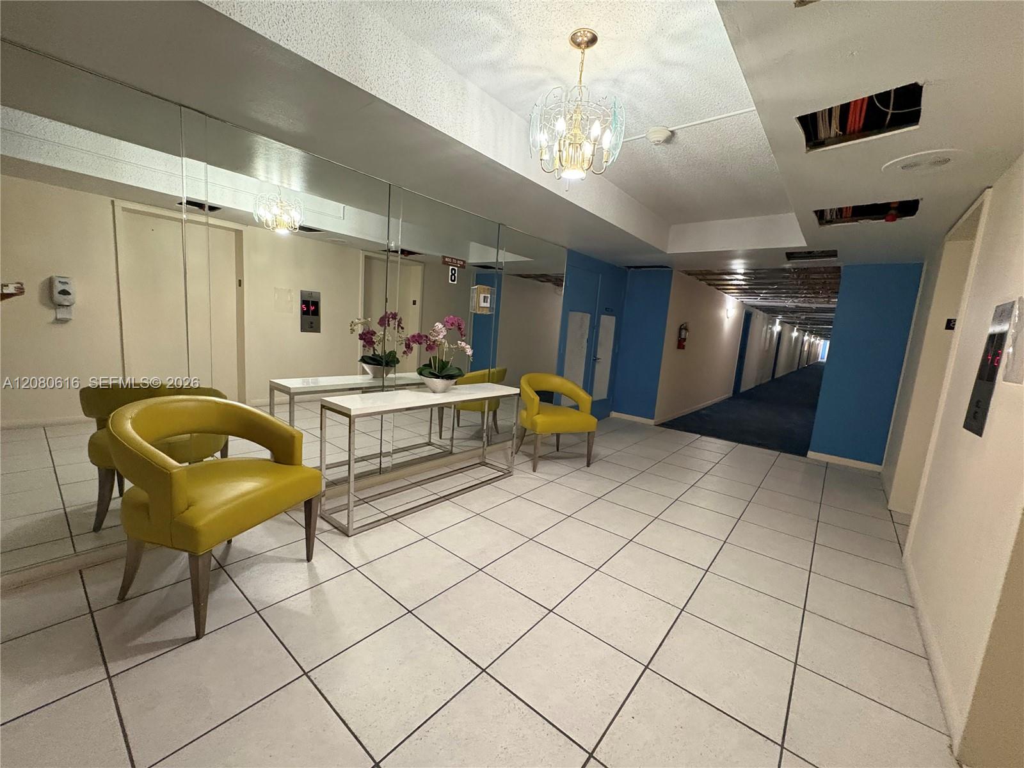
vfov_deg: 85.7
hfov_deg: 102.1
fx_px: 414
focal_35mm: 14
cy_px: 384
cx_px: 512
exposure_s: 1/60
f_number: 2.2
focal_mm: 2.22
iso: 800
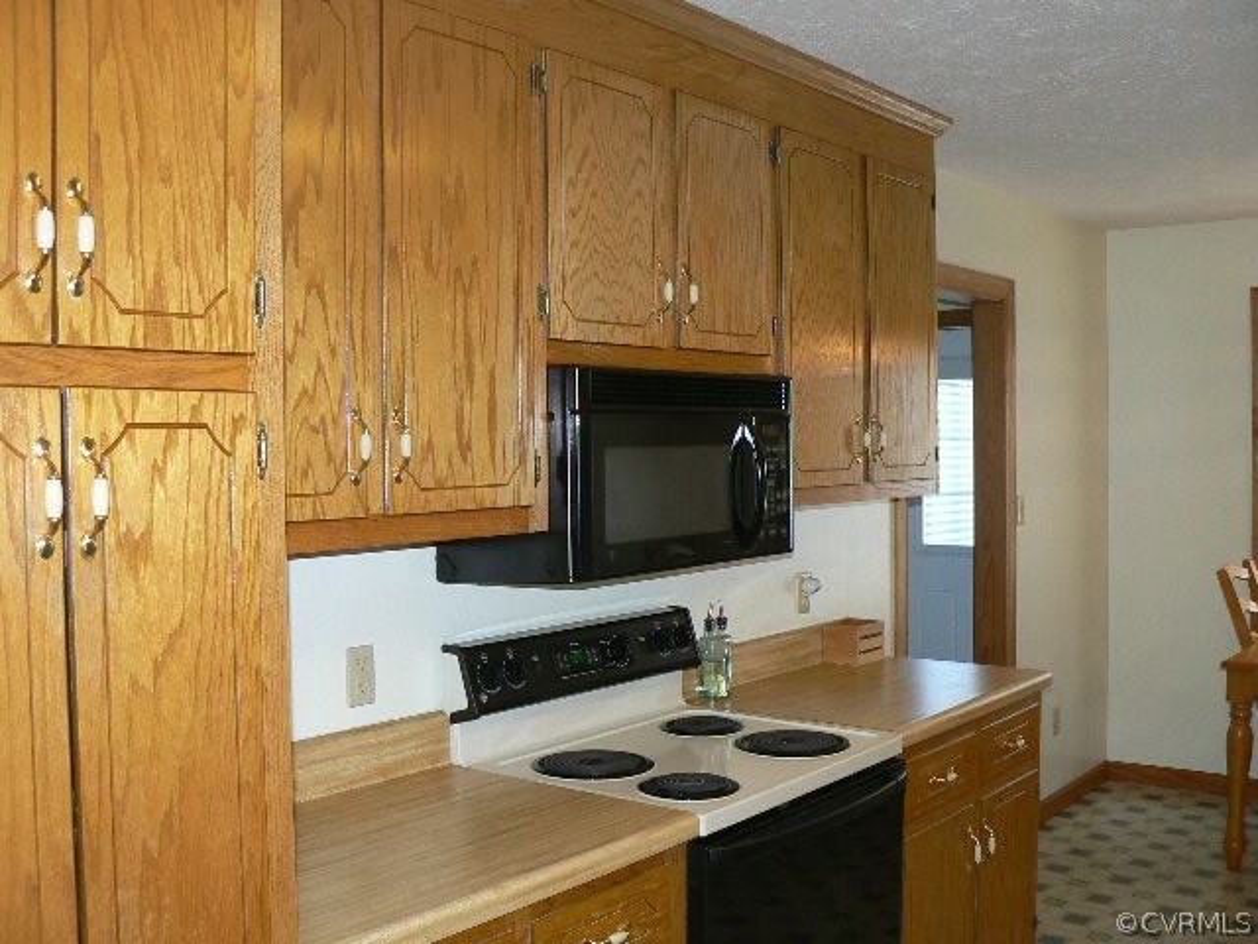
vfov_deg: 39.7
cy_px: 472
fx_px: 1308
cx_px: 629
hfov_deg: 51.4
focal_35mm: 36
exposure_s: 1/30
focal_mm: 6
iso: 100
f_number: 2.8
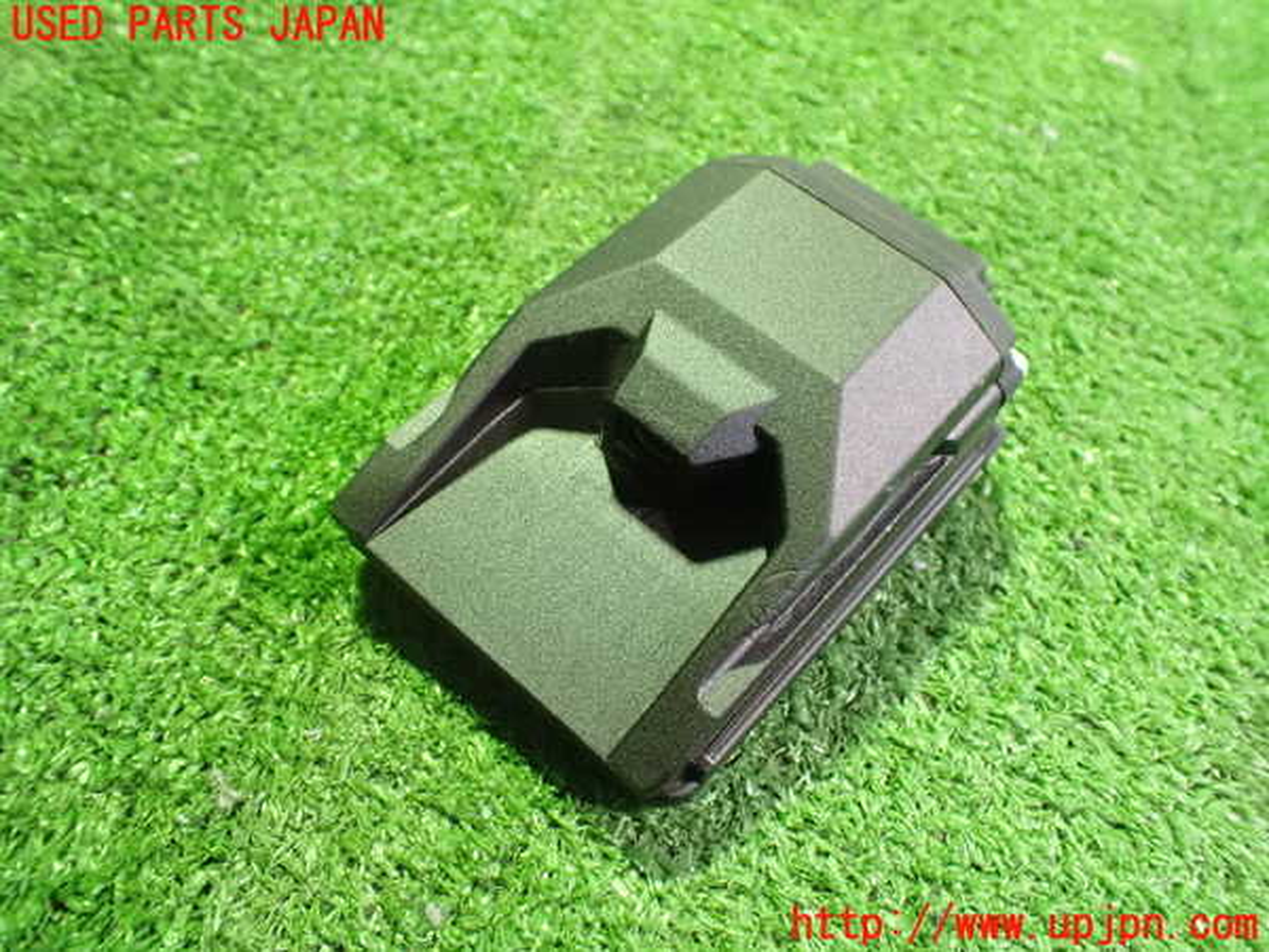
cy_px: 476
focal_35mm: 30
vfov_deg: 46.8
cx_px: 634
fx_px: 1100
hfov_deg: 60.0
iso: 1600
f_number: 2.3
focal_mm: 5.4
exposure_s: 1/30
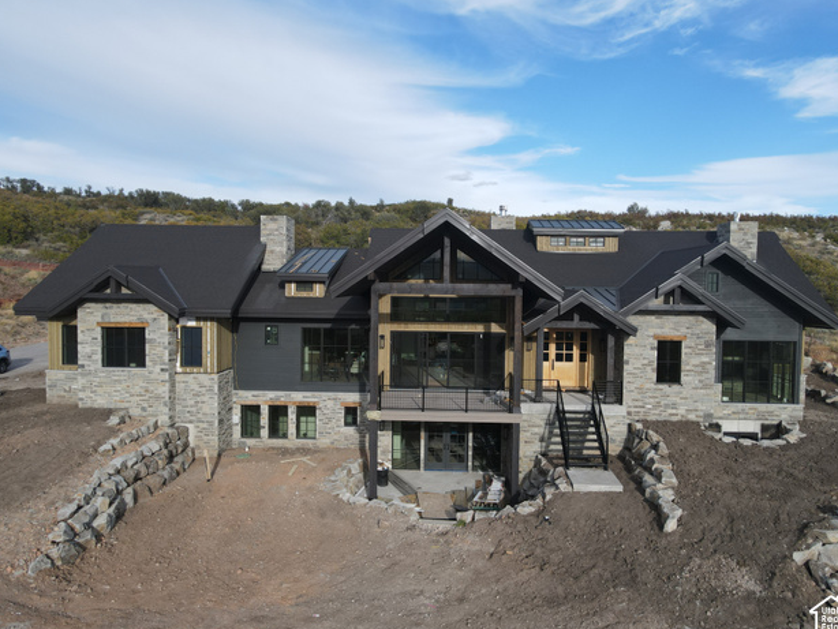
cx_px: 430
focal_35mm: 25
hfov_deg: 69.4
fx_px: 605
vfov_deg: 54.9
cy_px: 319
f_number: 2.8
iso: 110
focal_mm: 4.5
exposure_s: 1/400
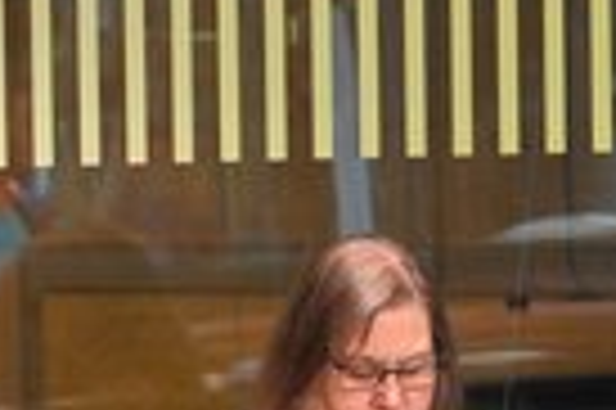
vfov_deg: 3.9
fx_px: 6033
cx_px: -189
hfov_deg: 5.8
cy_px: 489
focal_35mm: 353
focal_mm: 105
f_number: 6.3
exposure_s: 1/60
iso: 9000
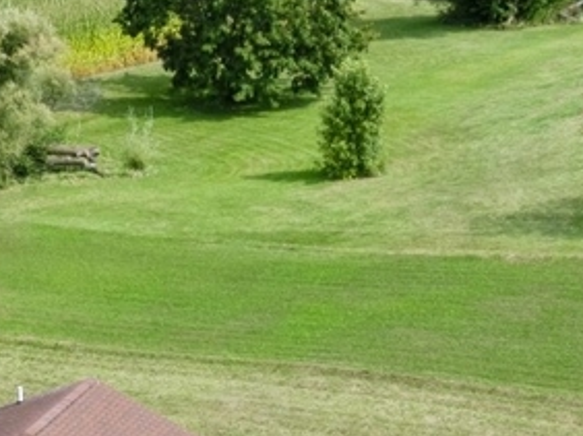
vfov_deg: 11.5
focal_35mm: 123
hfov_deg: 16.0
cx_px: 171
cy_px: 672
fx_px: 2070
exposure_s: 1/200
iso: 100
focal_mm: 12.29
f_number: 11
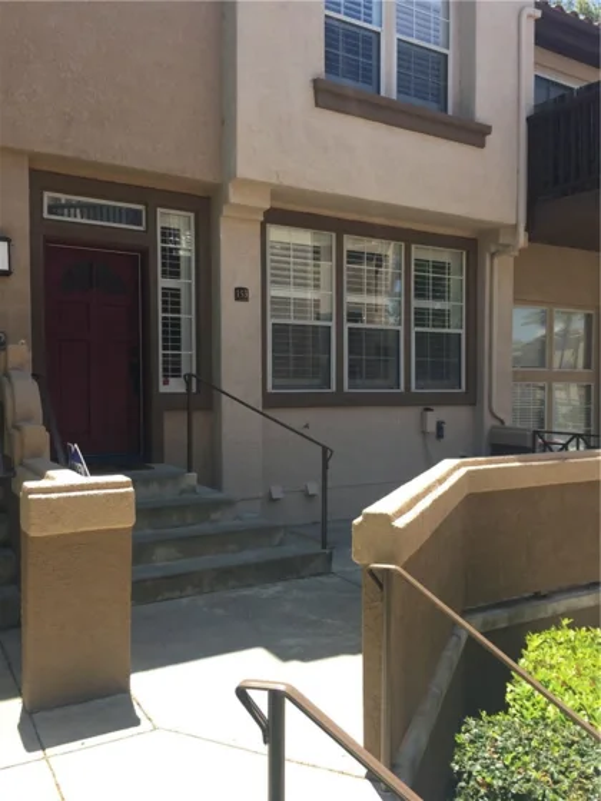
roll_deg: +0.4
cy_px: 400
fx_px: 671
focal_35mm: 29
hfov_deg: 48.2
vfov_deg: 61.7
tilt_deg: +0.1
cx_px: 300
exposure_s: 1/590
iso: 32
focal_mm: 4.15
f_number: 2.2
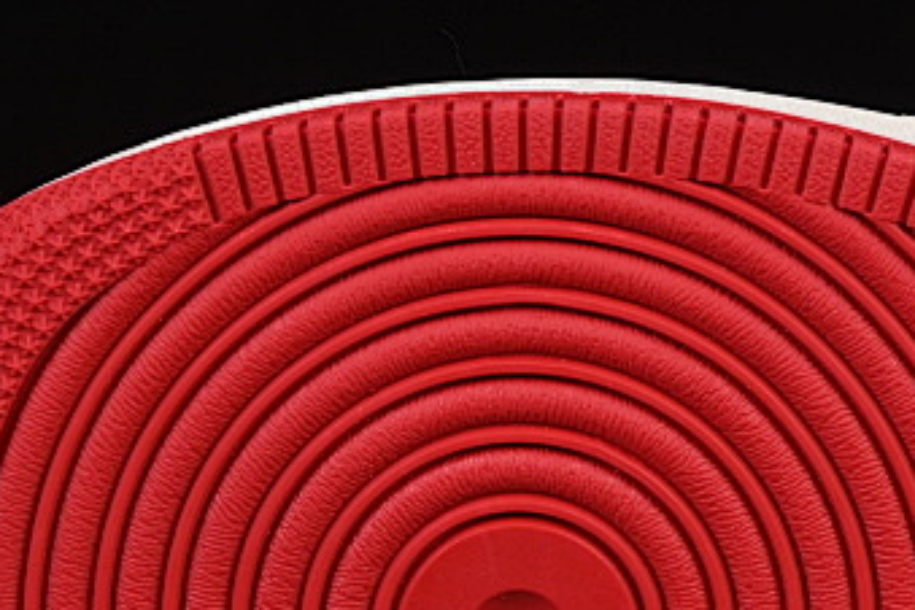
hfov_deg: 8.6
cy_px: 232
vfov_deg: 5.7
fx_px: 6074
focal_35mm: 239
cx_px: 910
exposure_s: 1/80
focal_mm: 50
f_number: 8
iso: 160
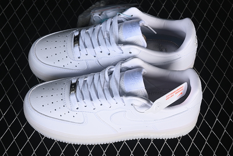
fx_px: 485
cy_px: 78
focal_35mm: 75
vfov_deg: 18.2
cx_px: 116
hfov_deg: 27.0
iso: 160
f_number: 7.1
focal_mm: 50
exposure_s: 1/100
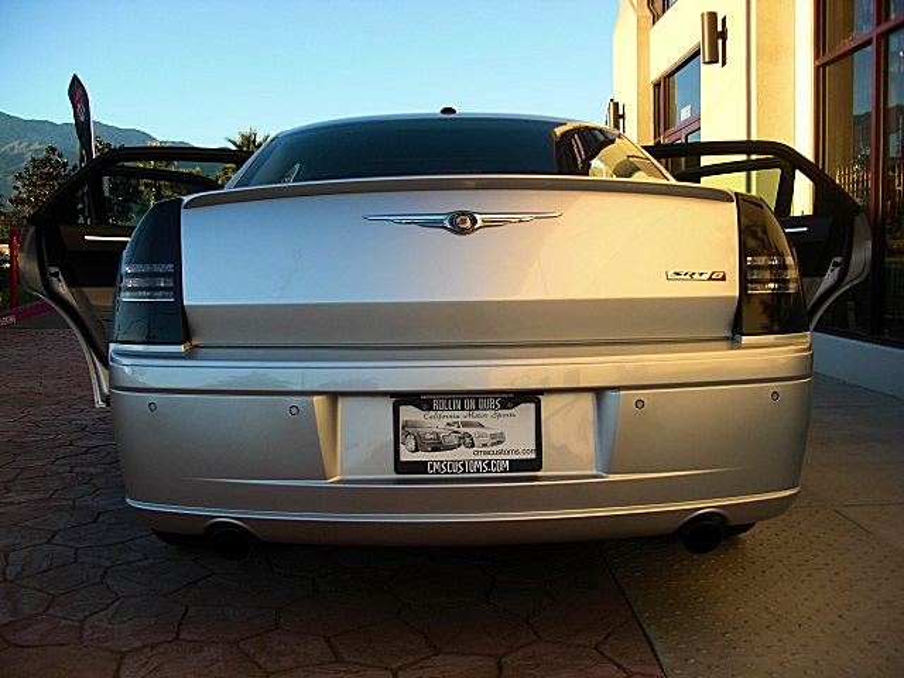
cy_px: 339
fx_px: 940
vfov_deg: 39.7
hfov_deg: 51.4
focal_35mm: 36
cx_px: 452
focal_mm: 6.3
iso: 50
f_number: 2.8
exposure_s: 1/200
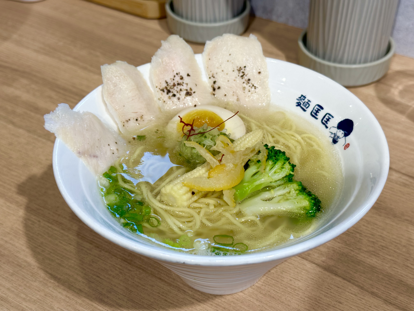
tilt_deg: -40.2
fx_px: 574
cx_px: 207
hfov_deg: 39.7
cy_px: 156
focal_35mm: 48
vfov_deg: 30.3
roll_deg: +1.0
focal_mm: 6.86
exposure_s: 1/120
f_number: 1.78
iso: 50
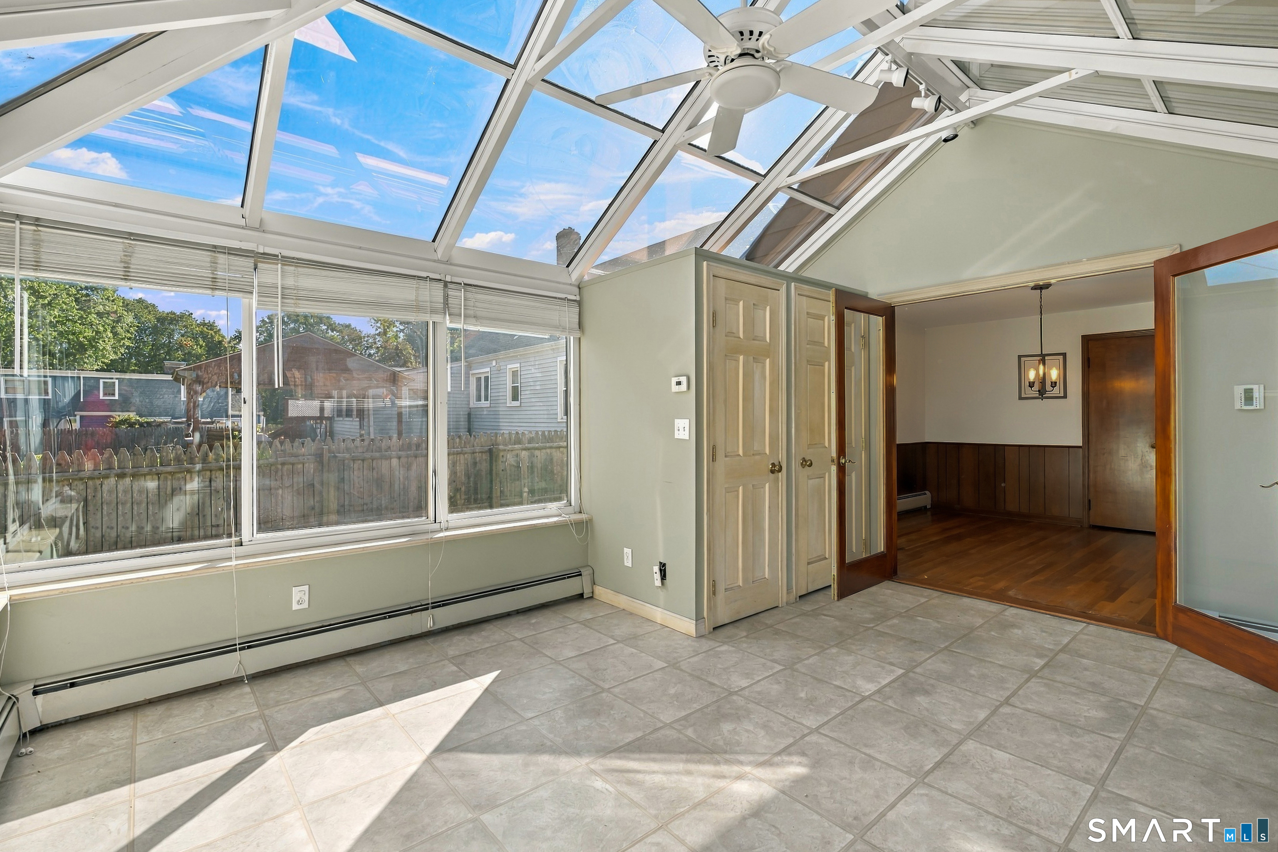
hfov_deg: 96.7
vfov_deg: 73.7
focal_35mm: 16
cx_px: 639
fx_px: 568
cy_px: 426
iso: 250
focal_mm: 16
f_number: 4
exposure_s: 1/1600
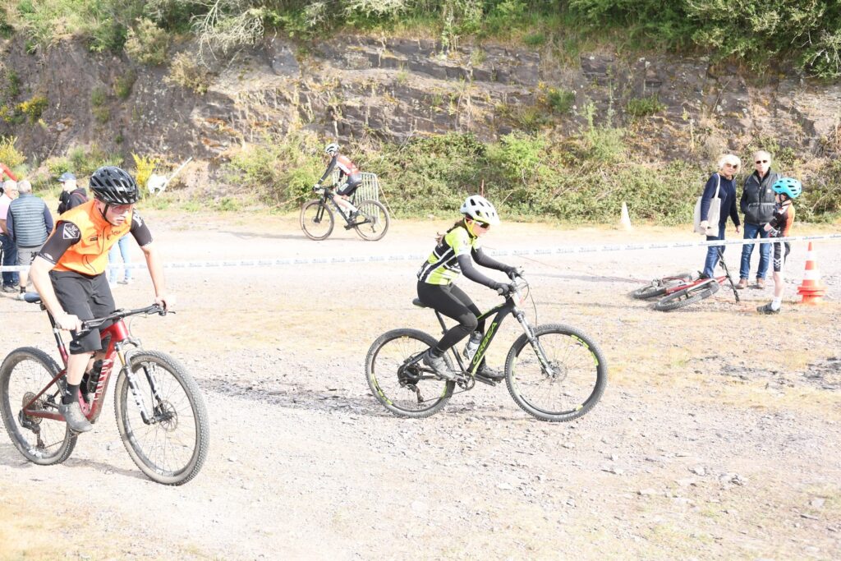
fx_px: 911
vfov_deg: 34.2
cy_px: 280
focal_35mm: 39
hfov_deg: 49.5
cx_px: 420
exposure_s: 1/1600
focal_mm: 26
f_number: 20
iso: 640
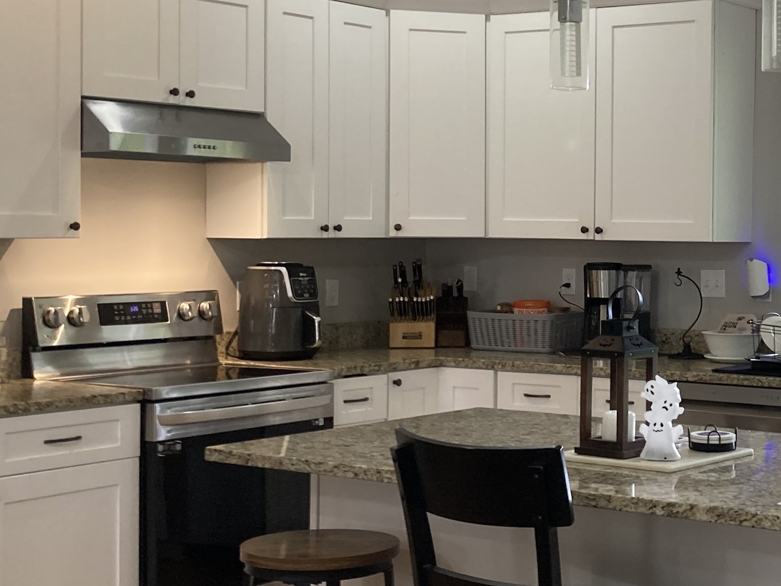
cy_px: 224
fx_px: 1466
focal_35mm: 65
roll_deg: -0.9
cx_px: 753
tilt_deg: +0.1
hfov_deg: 28.3
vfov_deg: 22.5
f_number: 1.8
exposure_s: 1/60
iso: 100
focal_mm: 3.99
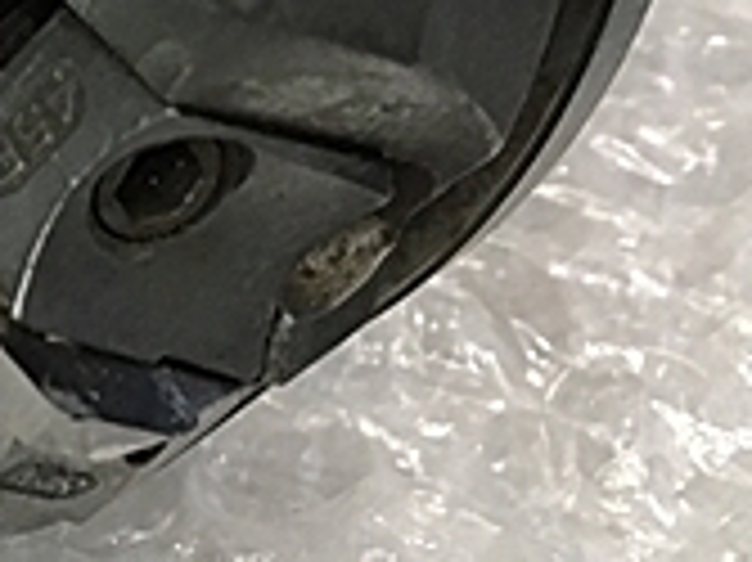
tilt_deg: -38.4
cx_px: -369
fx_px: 2410
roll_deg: +0.7
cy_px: -99
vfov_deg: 13.0
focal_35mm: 111
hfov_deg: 16.2
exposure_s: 1/30
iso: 125
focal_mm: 4.15
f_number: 2.2
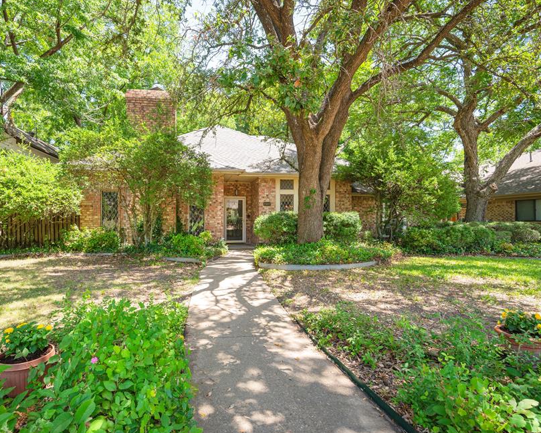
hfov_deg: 82.7
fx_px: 304
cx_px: 231
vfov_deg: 70.9
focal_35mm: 19
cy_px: 220
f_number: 7.1
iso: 100
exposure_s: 1/50
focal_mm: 16
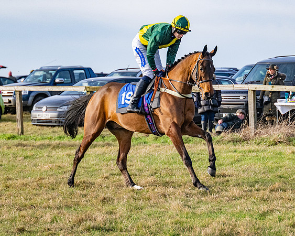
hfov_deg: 9.9
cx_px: 167
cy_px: 97
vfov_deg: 7.9
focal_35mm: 195
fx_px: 1706
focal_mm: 98
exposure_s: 1/6400
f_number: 4
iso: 800
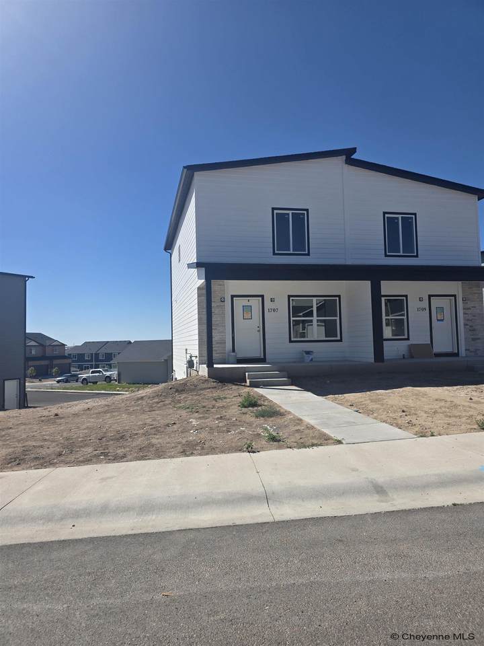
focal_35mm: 23
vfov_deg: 73.9
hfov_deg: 58.9
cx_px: 242
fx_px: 429
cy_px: 323
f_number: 1.7
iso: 80
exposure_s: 1/7944
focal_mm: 6.3
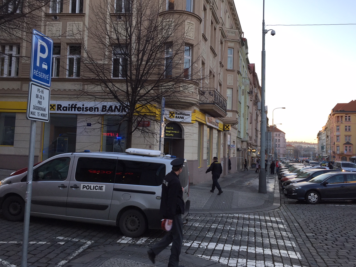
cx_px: 186
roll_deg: -2.0
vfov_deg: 44.1
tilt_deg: +3.5
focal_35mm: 32
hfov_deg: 56.8
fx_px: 329
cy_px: 127
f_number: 2.2
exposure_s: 1/143
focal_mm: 4.15
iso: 32
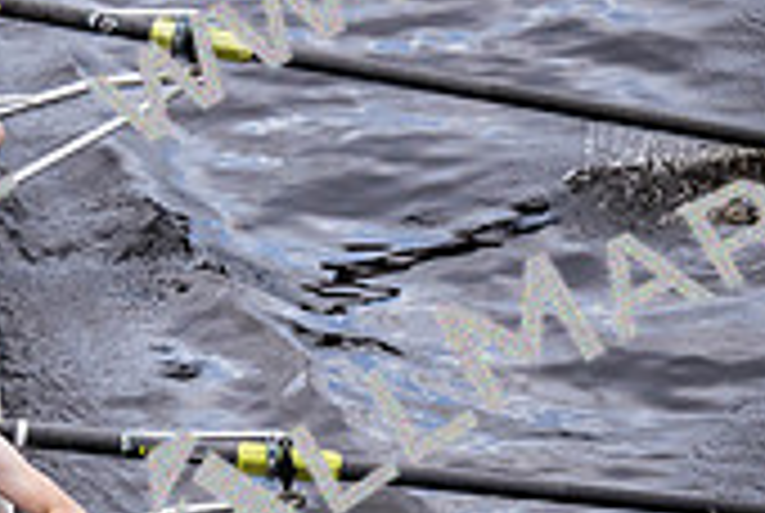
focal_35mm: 681
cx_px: -238
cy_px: 218
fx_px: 14496
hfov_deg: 3.0
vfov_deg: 2.0
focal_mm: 200
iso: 900
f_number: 2.8
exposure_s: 1/2000
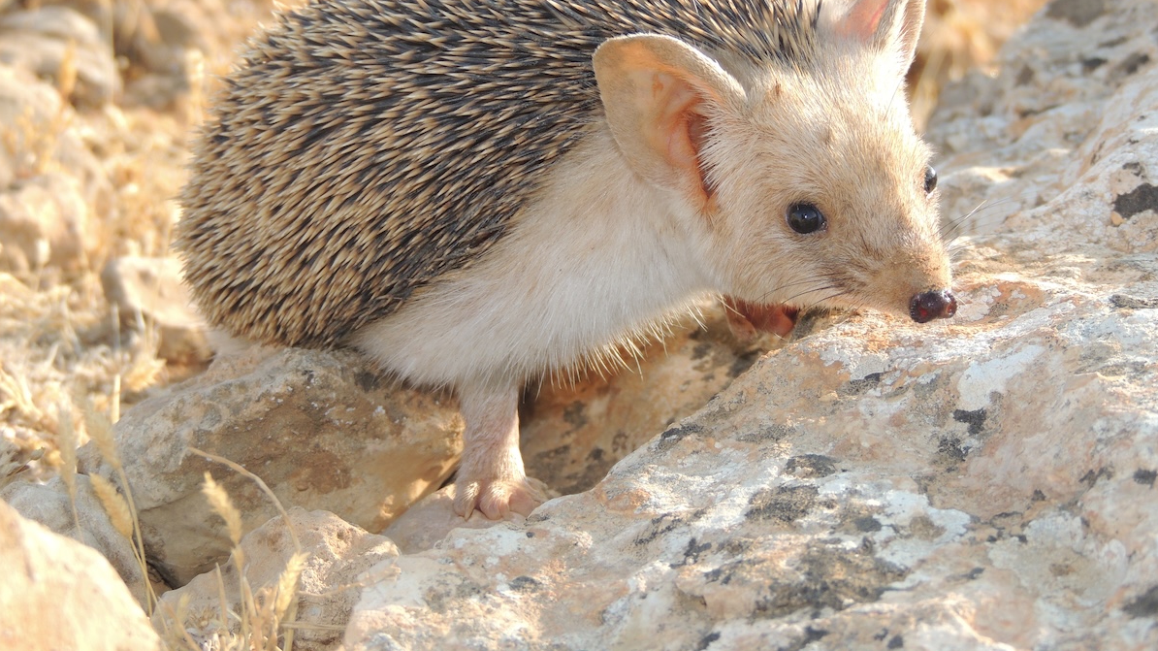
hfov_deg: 18.6
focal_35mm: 115
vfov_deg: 10.5
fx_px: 3530
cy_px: 247
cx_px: 579
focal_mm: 18.7
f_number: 4.2
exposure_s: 1/250
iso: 100
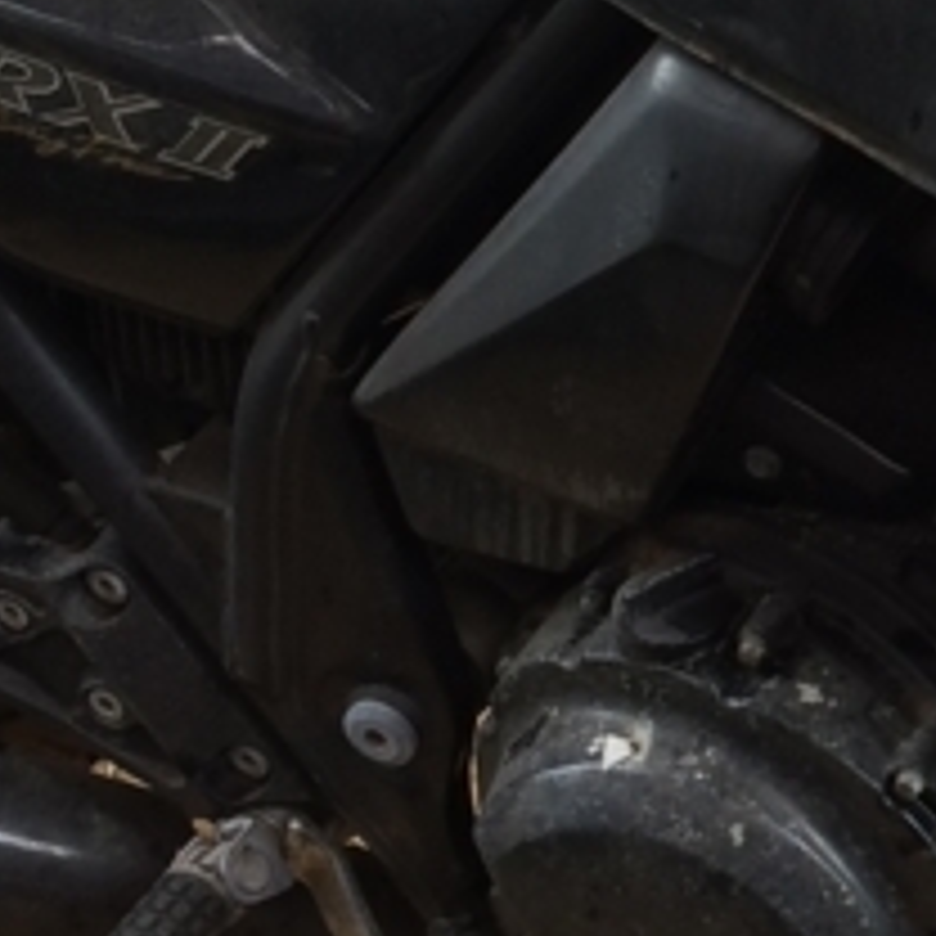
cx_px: 1480
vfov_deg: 13.8
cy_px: 207
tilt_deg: -37.3
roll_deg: -3.4
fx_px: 3855
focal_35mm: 126
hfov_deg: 13.0
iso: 50
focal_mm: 4.15
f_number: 2.2
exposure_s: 1/120
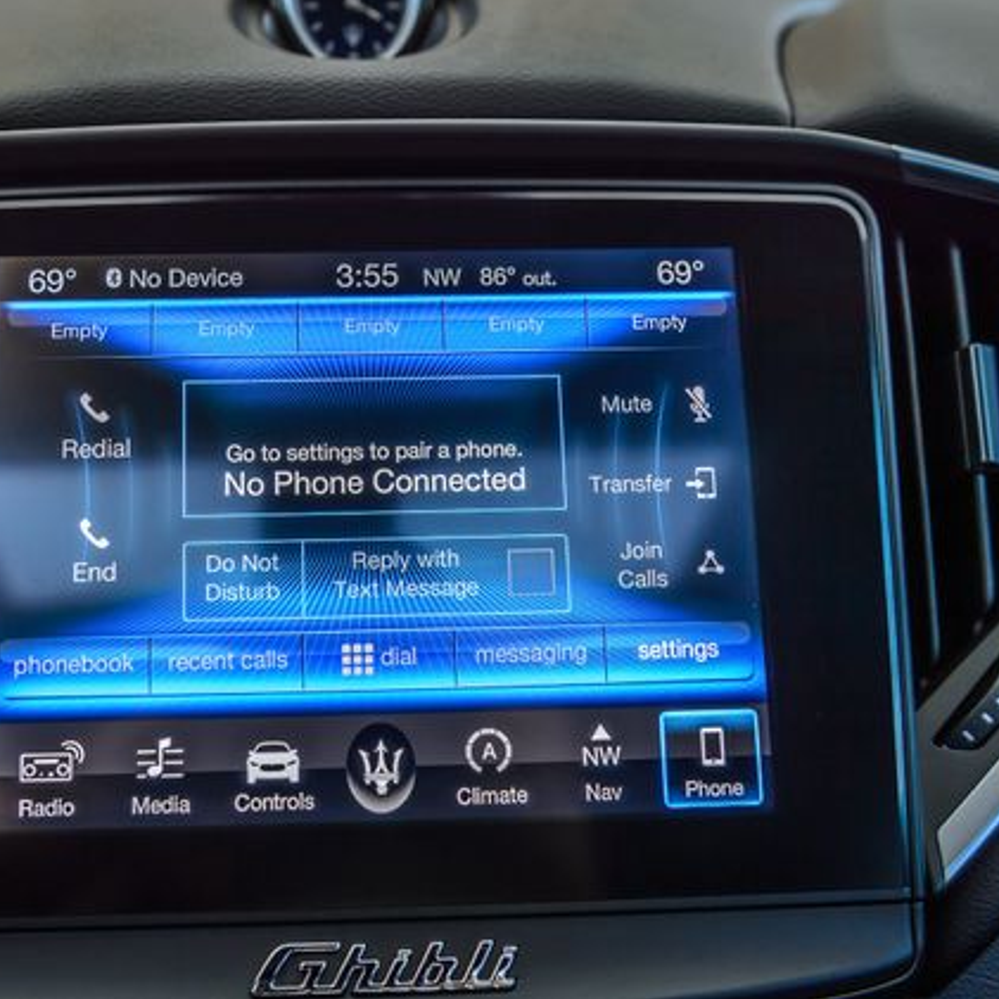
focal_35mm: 40
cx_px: 380
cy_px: 496
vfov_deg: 41.9
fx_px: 1306
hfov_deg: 41.6
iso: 400
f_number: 4
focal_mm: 31
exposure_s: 1/160
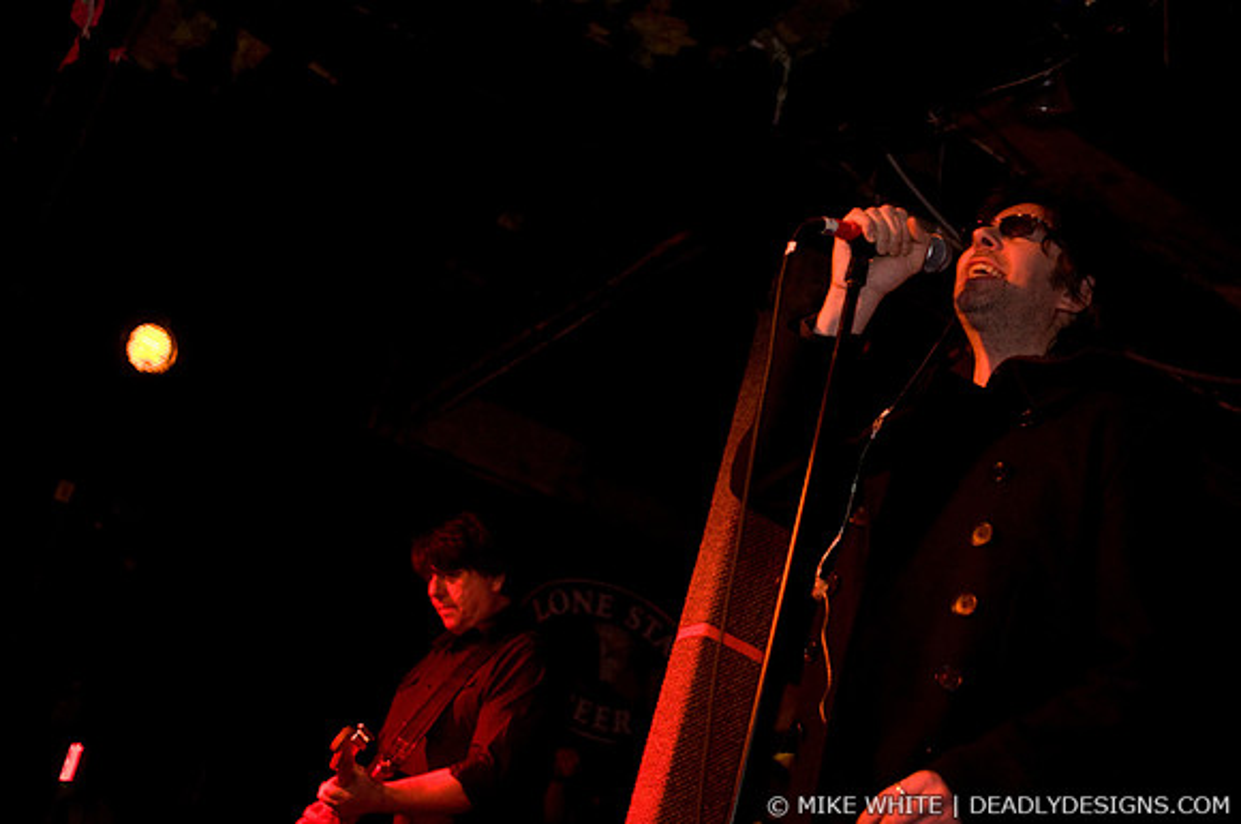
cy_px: 412
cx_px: 620
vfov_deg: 29.8
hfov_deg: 43.7
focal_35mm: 45
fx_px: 1549
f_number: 2
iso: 1000
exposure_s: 1/50
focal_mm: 30
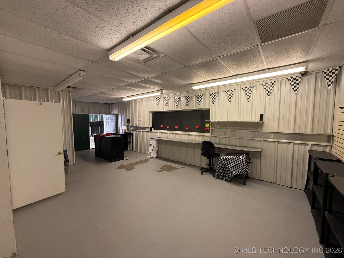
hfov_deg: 102.1
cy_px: 129
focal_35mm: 14
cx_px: 172
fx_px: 139
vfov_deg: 85.7
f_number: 2.2
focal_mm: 2.22
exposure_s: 1/60
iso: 160
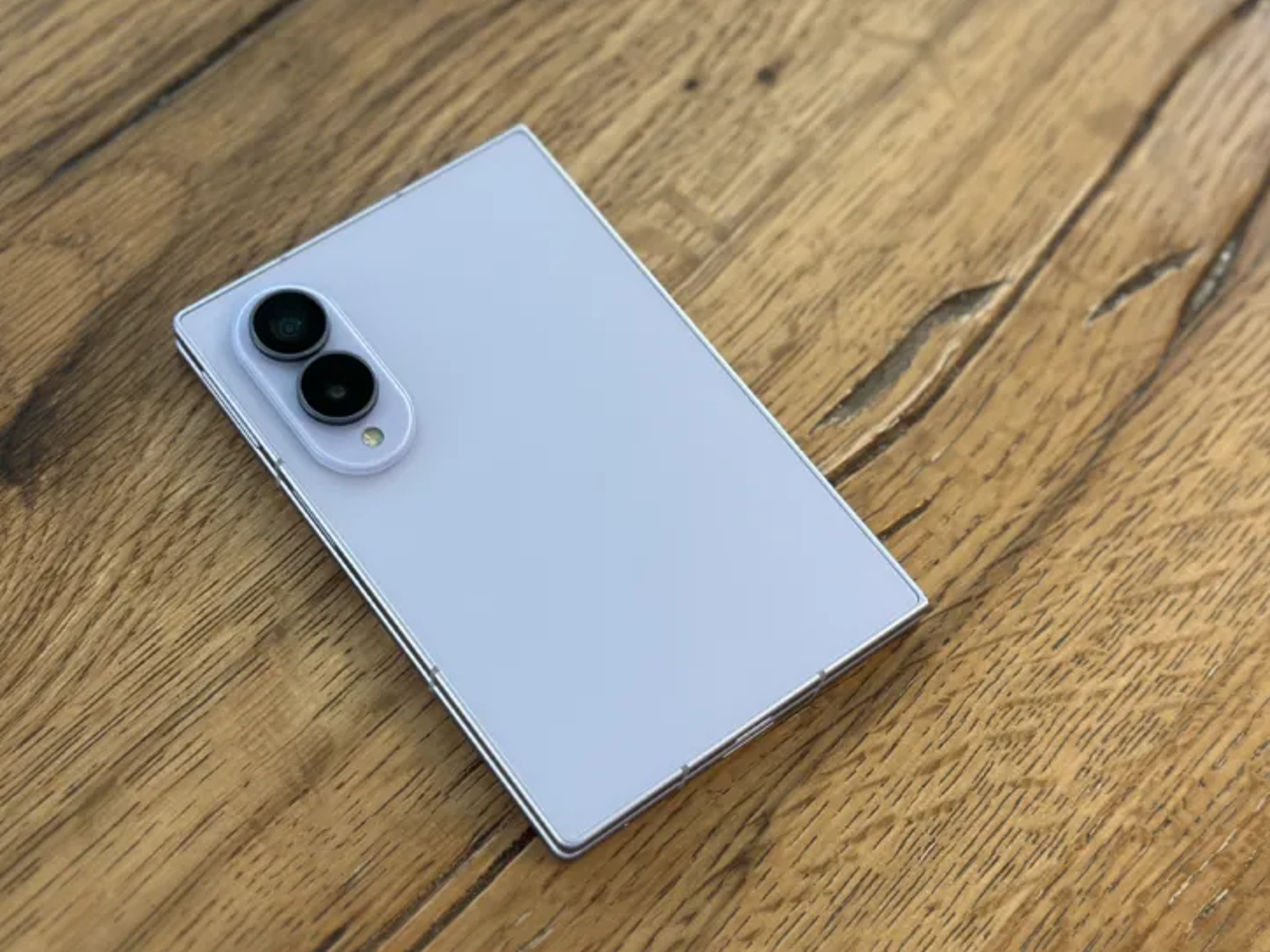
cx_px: 546
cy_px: 504
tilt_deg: -62.5
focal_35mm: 57
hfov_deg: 33.7
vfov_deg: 25.7
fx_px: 2091
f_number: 1.78
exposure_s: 1/50
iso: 250
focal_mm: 6.86
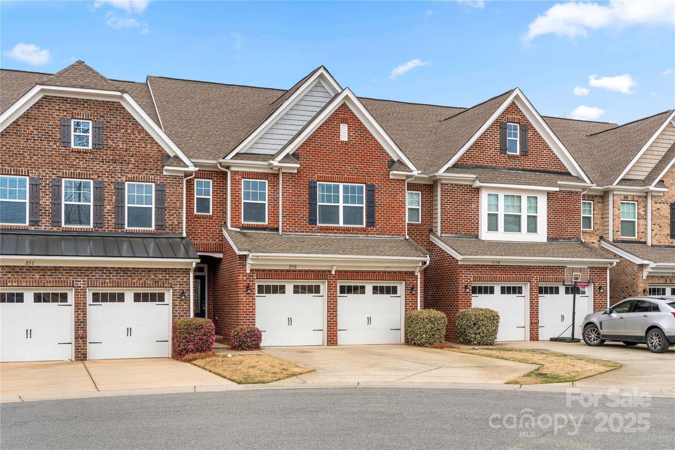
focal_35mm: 40
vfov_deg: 33.4
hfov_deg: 48.5
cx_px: 338
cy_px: 225
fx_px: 750
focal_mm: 40
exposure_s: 1/125
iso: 100
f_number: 8
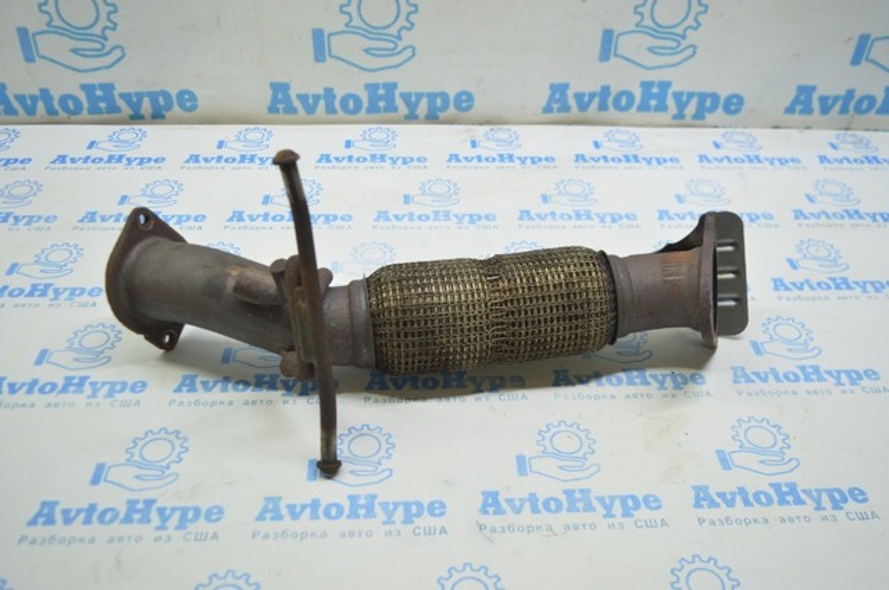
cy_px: 295
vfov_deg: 39.9
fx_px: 814
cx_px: 444
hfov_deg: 57.3
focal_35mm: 33
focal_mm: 22
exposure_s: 1/40
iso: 400
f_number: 3.8
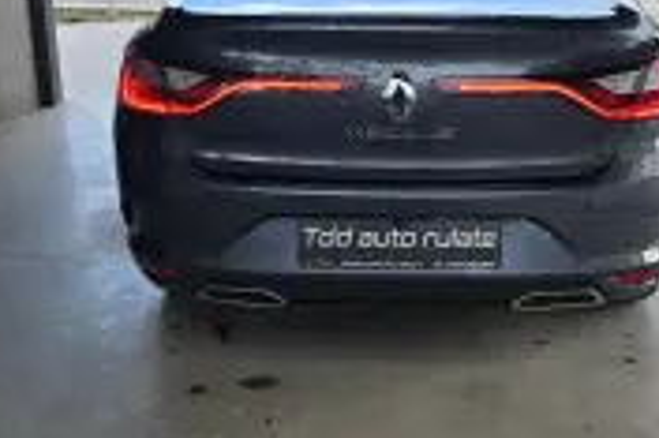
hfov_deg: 40.1
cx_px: 416
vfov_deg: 27.5
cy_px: 236
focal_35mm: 49
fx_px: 896
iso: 50
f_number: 1.7
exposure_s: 1/180
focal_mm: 6.3
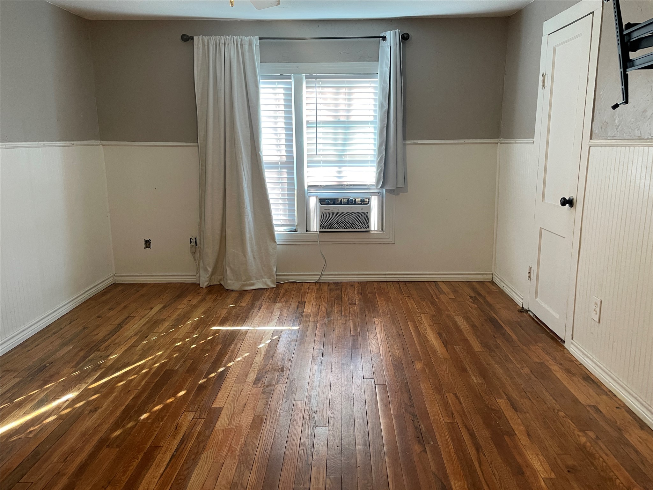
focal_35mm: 26
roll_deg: +0.9
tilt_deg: -12.1
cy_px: 245
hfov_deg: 67.3
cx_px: 326
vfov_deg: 53.1
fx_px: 490
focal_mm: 4.2
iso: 125
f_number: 1.6
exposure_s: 1/60
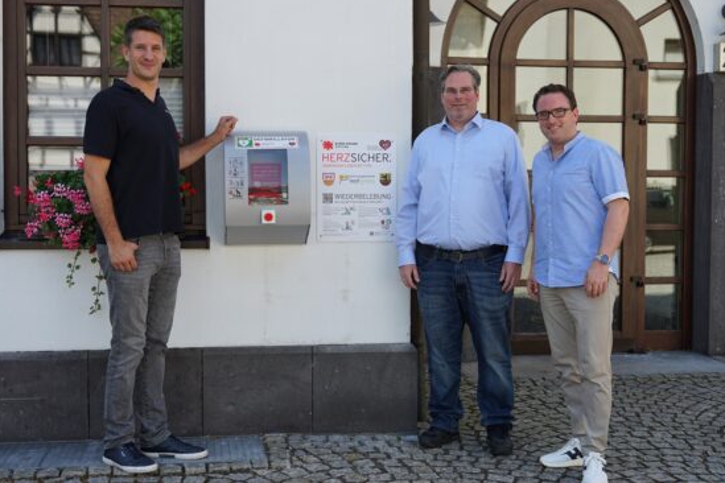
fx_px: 1027
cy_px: 238
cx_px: 364
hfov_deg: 38.9
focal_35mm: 51
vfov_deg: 26.5
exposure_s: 1/500
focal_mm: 50
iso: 100
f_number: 3.5
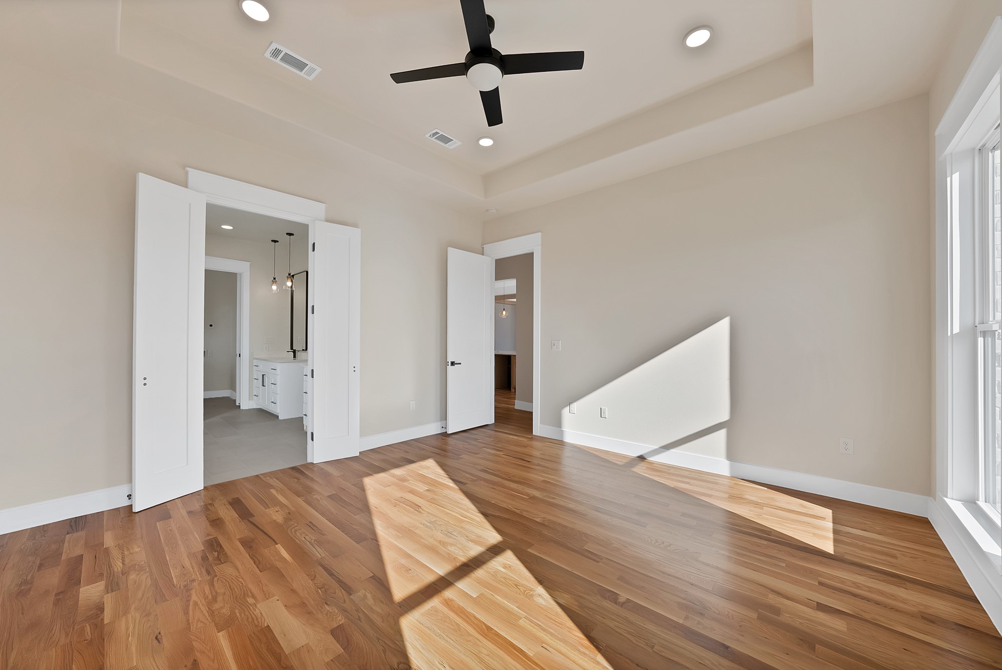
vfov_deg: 90.1
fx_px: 334
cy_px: 335
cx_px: 501
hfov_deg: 112.6
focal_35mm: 12
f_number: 9
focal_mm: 12
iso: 640
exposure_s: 1/80
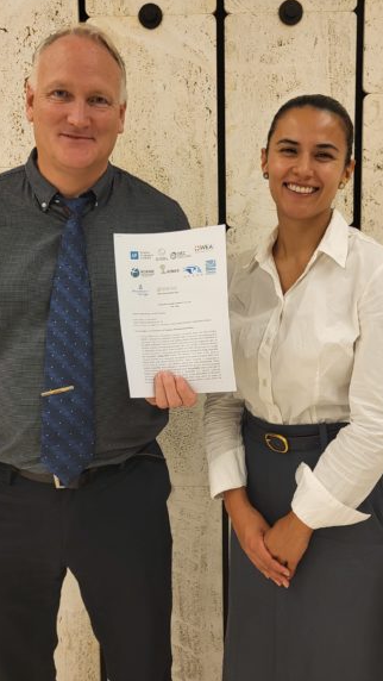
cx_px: 202
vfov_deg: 52.8
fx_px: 686
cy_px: 339
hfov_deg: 31.2
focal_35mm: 38
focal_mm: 5.4
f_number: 1.8
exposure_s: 1/50
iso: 250
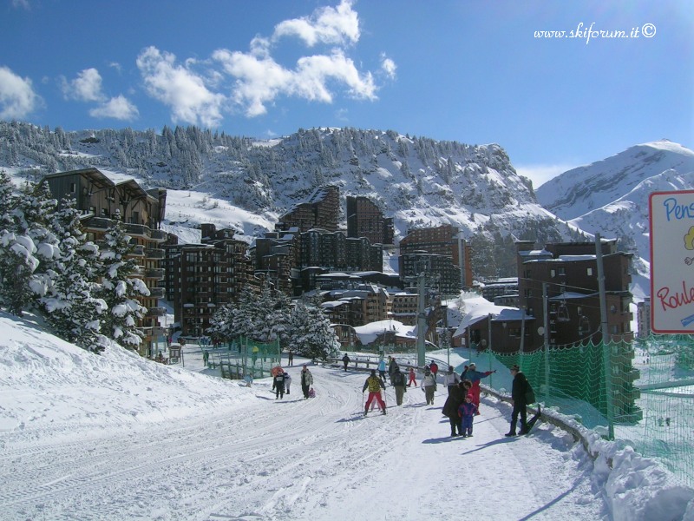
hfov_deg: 52.6
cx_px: 347
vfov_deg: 40.7
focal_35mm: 35
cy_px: 260
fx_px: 702
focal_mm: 5.4
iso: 50
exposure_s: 1/1200
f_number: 4.8
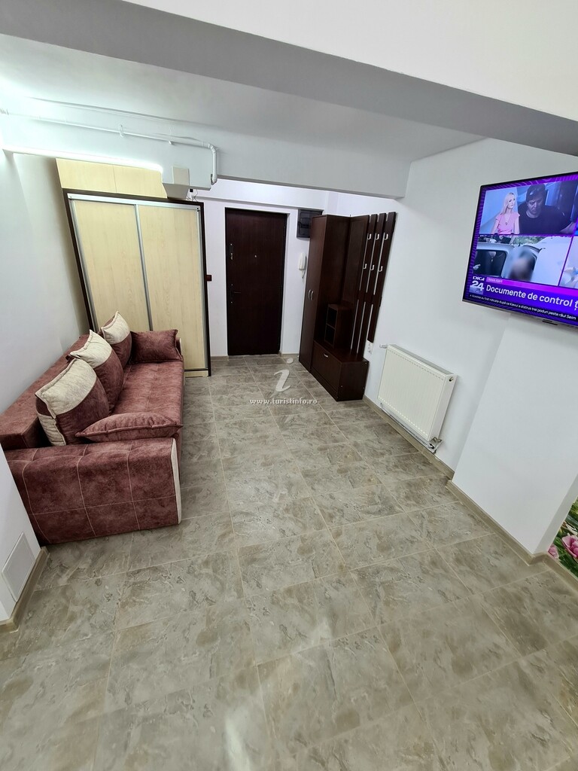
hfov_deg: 89.9
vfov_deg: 106.2
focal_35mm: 13
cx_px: 289
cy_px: 386
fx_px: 289
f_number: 2.2
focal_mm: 2.22
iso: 125
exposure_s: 1/50
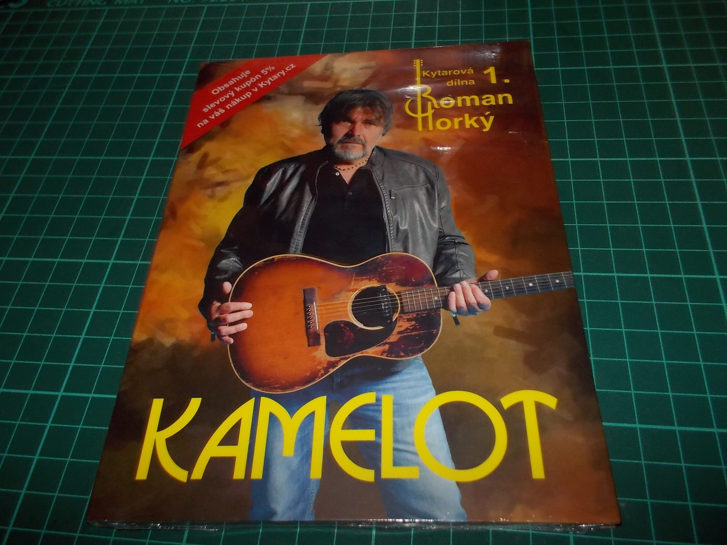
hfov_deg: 61.7
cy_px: 272
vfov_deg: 48.2
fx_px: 609
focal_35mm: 29
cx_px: 364
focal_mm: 4.1
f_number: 3.3
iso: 200
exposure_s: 1/30
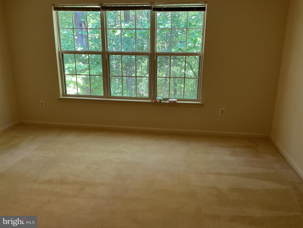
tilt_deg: -15.5
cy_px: 114
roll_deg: -0.6
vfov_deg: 48.2
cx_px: 152
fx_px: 254
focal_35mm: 29
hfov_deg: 61.7
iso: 100
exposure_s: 1/60
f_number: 1.8
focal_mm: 3
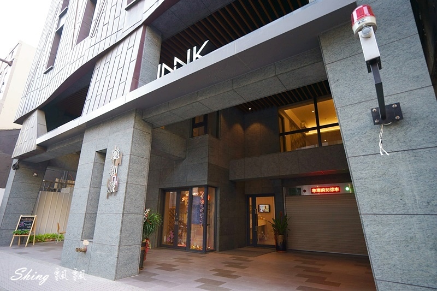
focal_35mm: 19
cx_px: 218
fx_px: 231
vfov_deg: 64.5
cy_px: 146
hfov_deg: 86.9
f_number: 5
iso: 1000
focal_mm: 19
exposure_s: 1/125
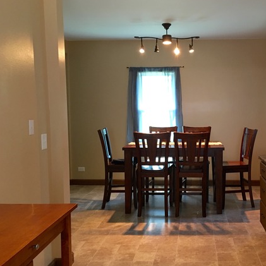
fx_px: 339
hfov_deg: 41.9
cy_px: 138
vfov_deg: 42.8
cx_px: 191
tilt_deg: -3.2
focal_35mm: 39
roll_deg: +0.4
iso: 64
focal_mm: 4.15
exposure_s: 1/15
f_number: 2.2
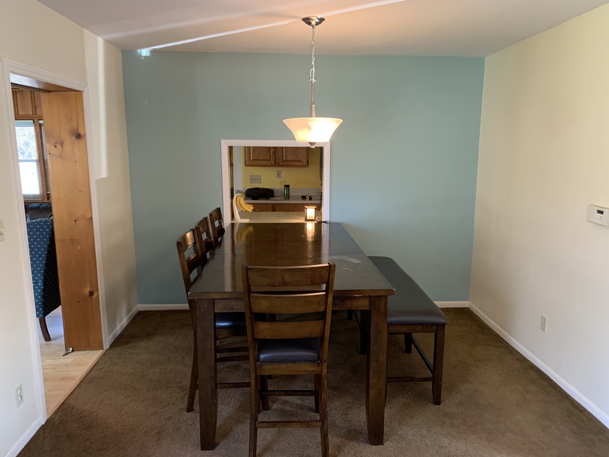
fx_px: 457
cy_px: 228
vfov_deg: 53.1
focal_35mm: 26
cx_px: 304
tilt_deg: -7.8
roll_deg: +0.4
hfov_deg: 67.3
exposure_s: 1/60
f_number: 1.8
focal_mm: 4.25
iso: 320
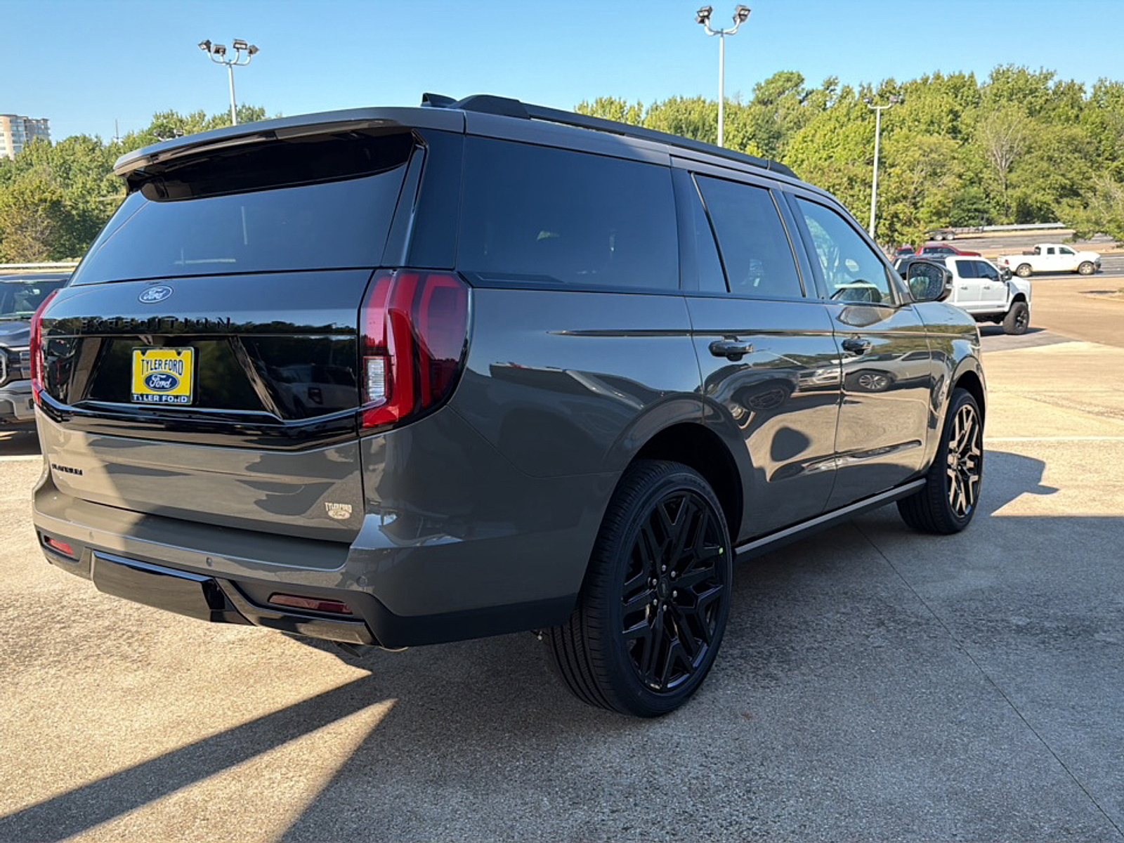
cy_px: 422
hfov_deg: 69.4
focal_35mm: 25
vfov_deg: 54.9
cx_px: 562
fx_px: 812
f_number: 1.78
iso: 80
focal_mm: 6.76
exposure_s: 1/1046
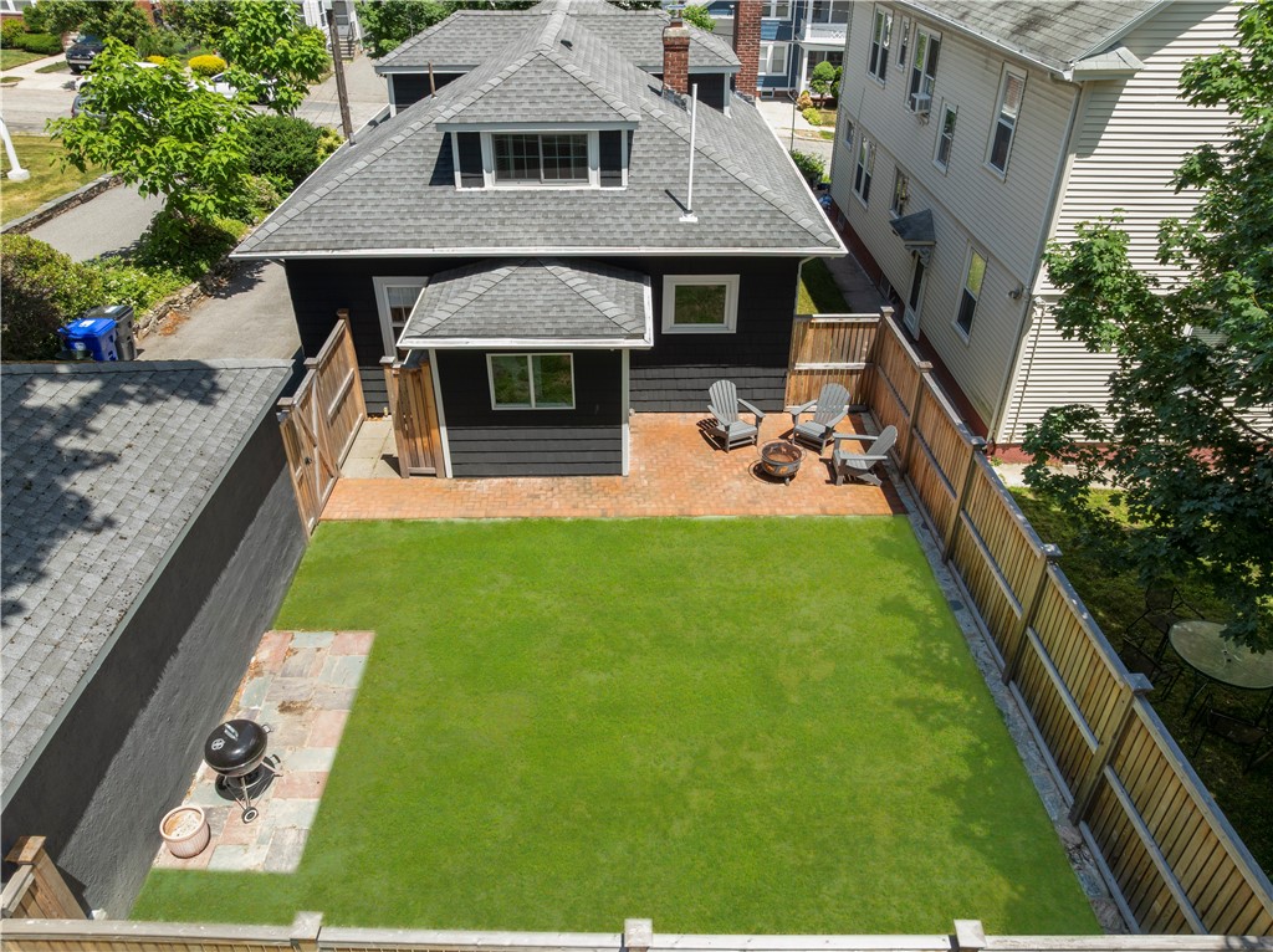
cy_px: 476
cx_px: 636
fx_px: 882
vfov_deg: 56.7
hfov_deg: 71.6
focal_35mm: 24
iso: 100
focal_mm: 12.29
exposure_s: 1/160
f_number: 5.6
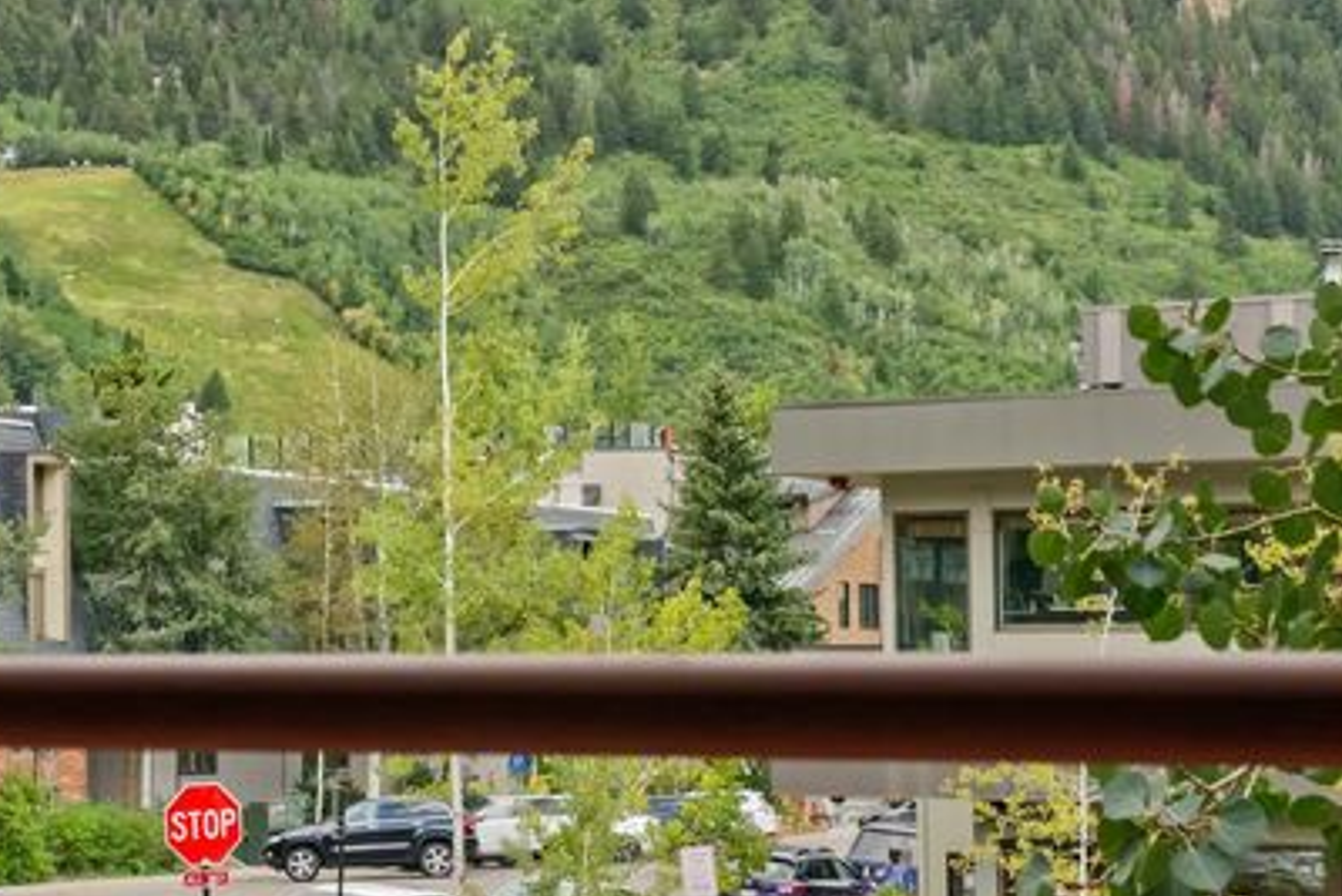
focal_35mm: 82
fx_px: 3058
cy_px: -146
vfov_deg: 16.1
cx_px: 272
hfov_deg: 24.4
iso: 500
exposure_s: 1/400
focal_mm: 32
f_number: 7.1
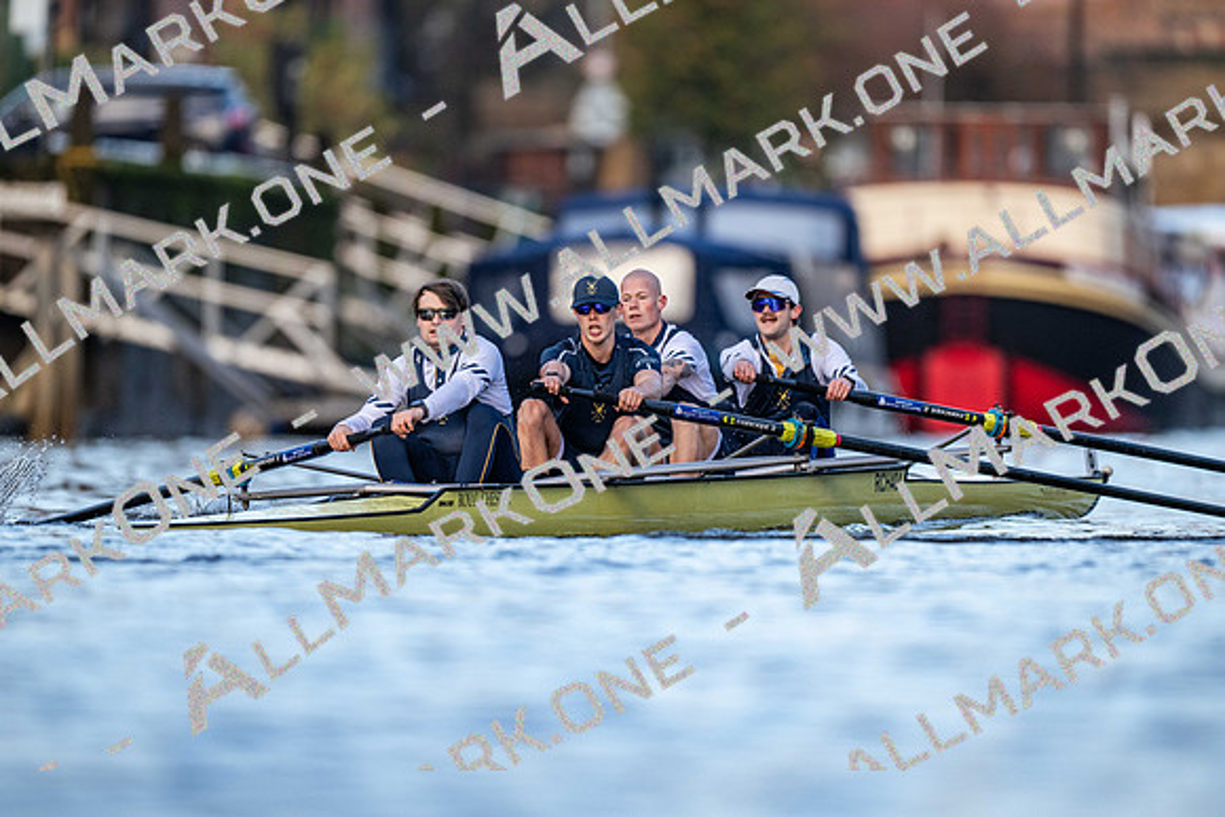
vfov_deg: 2.3
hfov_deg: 3.4
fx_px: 20420
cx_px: 612
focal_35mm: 600
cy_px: 408
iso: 1100
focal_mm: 600
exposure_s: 1/2500
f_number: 4
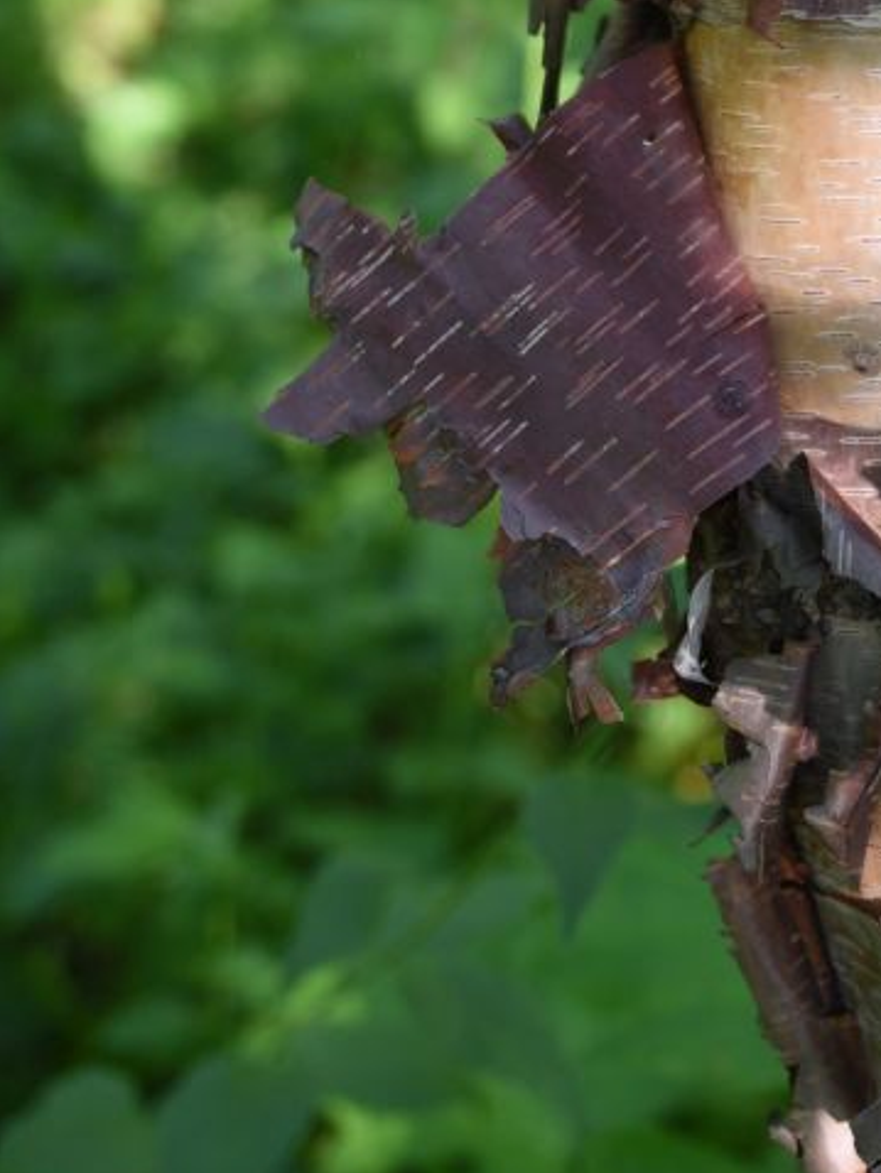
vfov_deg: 22.9
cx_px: 784
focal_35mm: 81
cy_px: -74
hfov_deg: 18.0
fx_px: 2746
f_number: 2.8
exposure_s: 1/100
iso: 320
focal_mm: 31
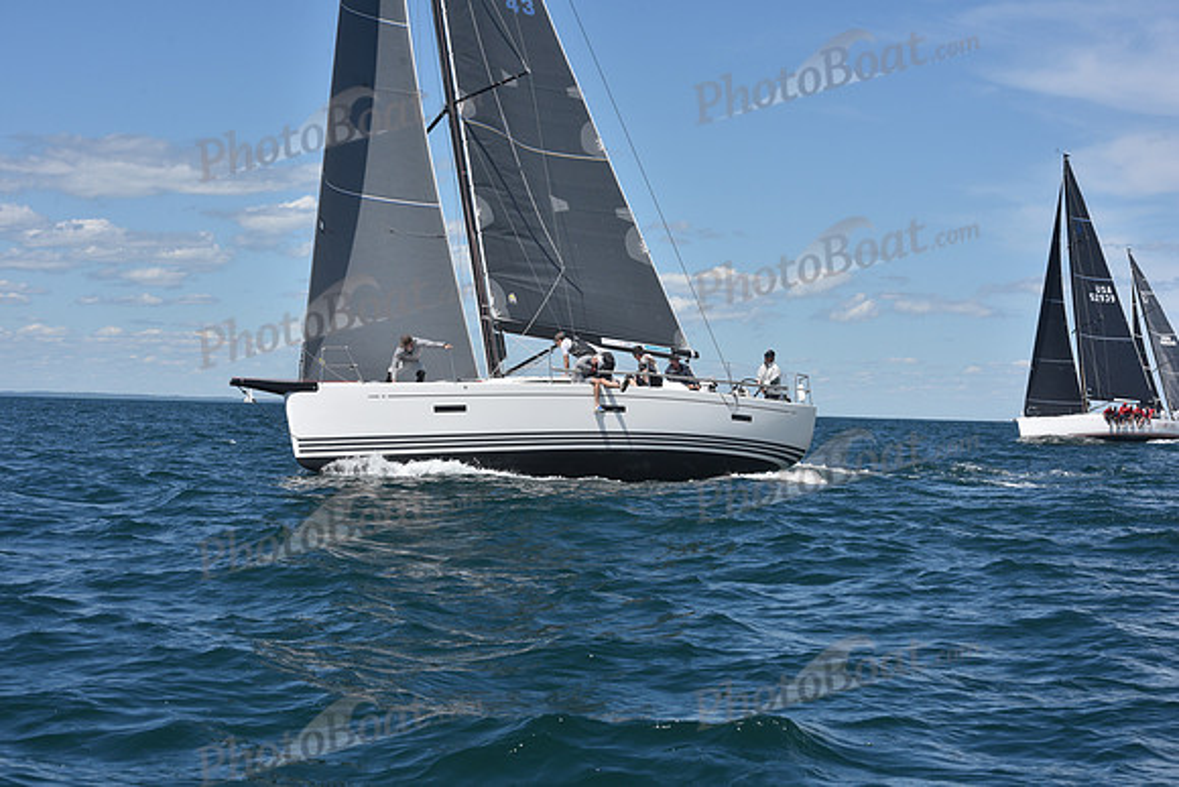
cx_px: 590
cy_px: 394
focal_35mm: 70
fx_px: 2293
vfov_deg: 19.5
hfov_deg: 28.8
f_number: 10
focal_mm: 70
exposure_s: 1/800
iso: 250
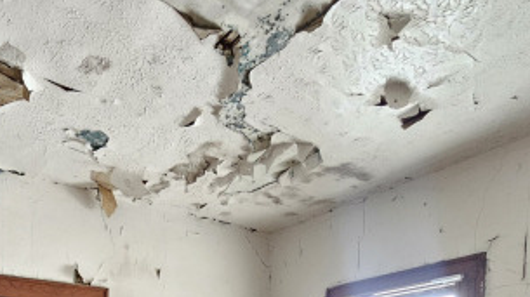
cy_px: 420
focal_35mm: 31
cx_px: 123
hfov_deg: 58.8
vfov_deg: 28.2
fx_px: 435
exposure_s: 1/77.4
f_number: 2.2
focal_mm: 2.2
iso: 500
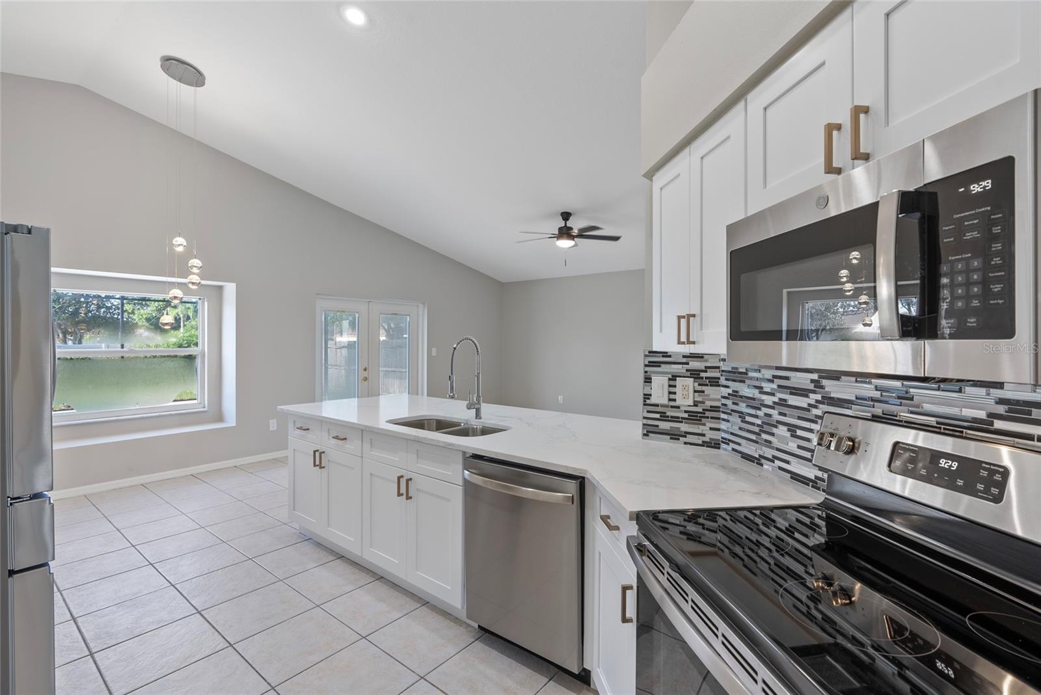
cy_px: 348
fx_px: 463
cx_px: 520
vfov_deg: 73.8
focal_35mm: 16
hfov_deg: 96.7
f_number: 8
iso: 100
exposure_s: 1/1.25
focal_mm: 16
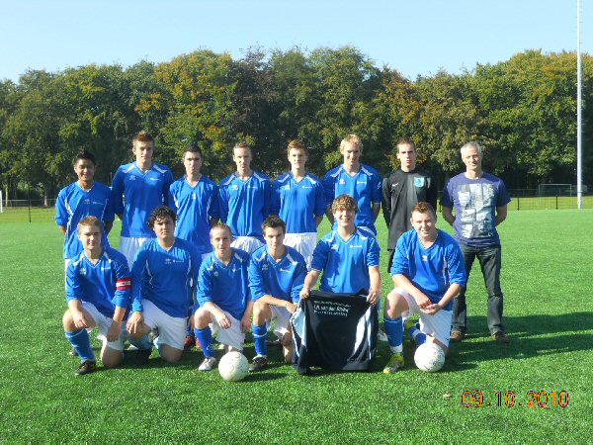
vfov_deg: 35.1
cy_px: 222
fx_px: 702
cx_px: 296
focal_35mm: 41
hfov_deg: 45.8
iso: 80
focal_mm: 7.3
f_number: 3.2
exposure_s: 1/400
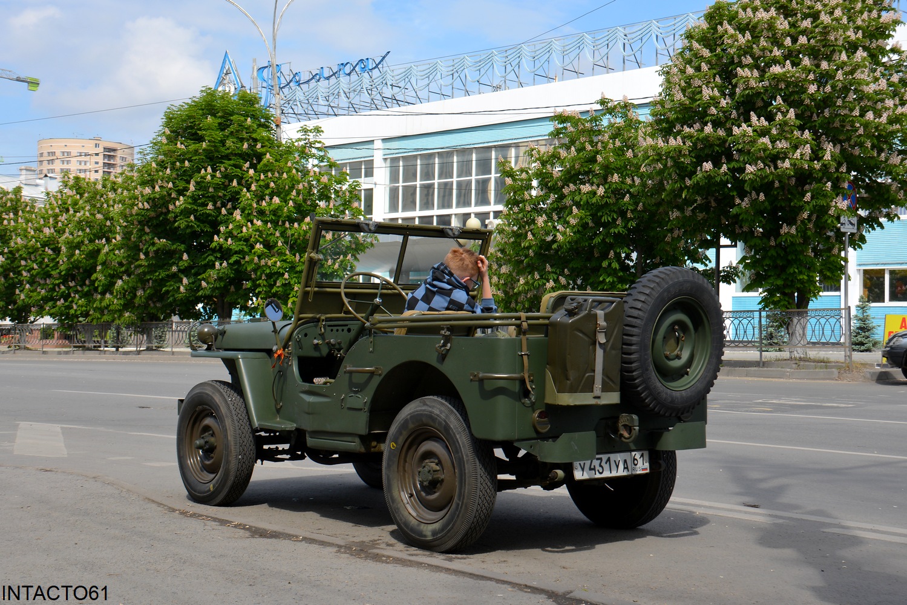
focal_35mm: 48
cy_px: 302
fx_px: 1209
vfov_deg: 28.1
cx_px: 454
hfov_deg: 41.1
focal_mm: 32
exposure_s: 1/250
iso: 110
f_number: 8
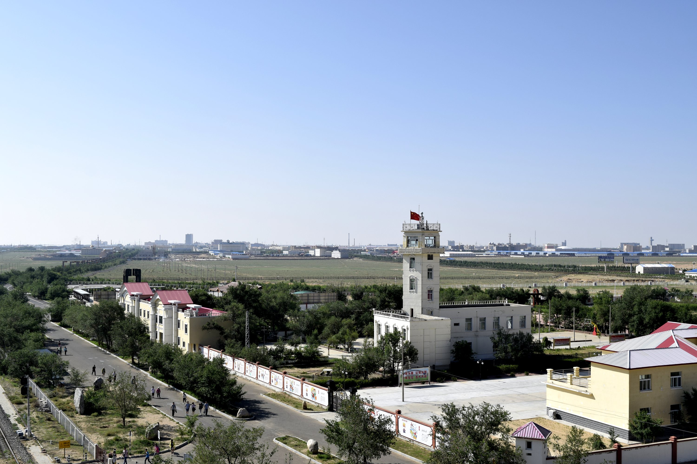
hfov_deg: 47.9
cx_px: 348
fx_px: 784
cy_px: 232
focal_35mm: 40
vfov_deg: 33.0
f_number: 9
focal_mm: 27
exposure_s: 1/320
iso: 100
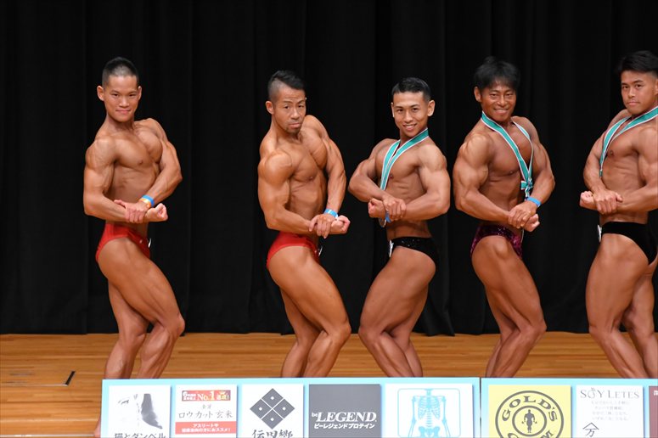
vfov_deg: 4.8
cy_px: 219
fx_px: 5207
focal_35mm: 285
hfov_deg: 7.2
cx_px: 329
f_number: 5.6
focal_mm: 190
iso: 3200
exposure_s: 1/400
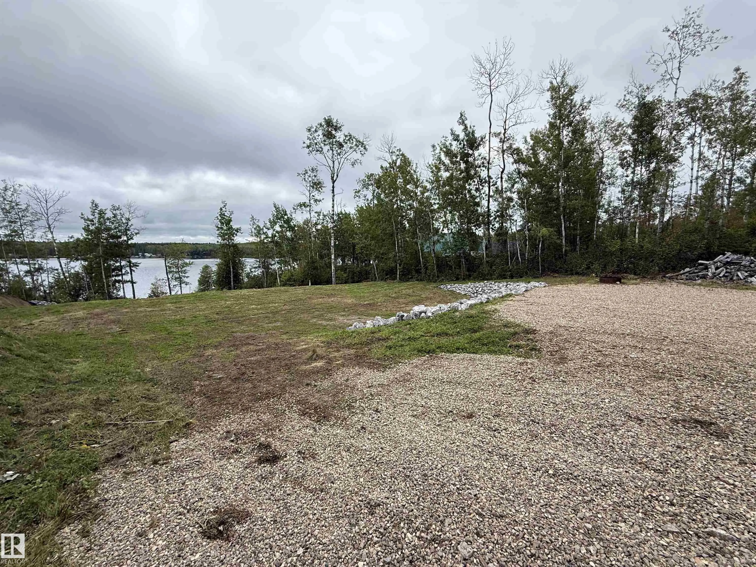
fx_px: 306
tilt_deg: -0.8
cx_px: 378
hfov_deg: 102.1
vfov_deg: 85.7
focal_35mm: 14
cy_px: 284
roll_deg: -1.7
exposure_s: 1/701
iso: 64
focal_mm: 2.22
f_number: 2.2
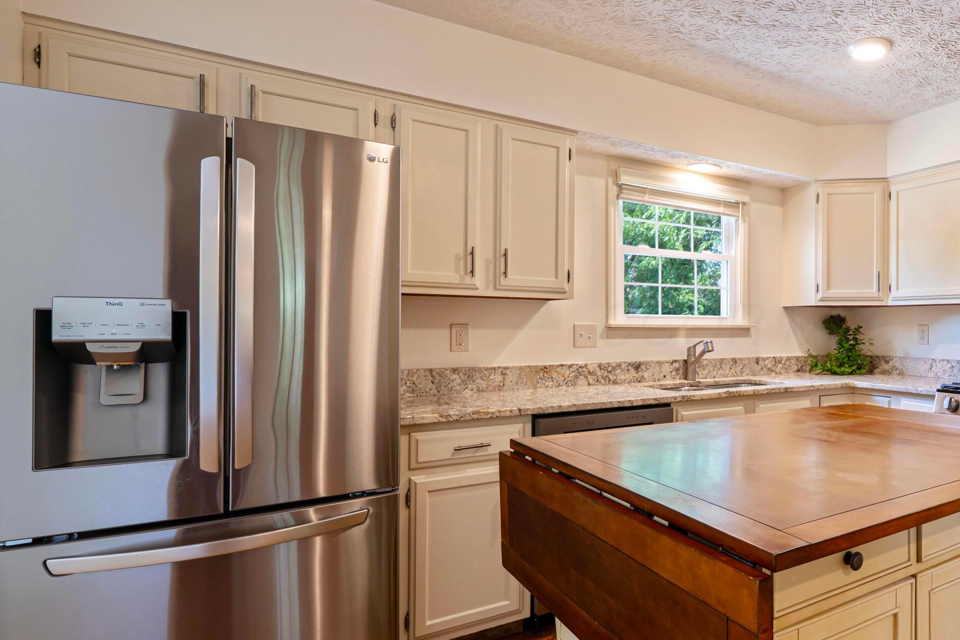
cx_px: 748
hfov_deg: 71.7
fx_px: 587
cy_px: 323
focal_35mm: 22
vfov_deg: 57.2
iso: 250
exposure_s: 1/40
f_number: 9
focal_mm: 14
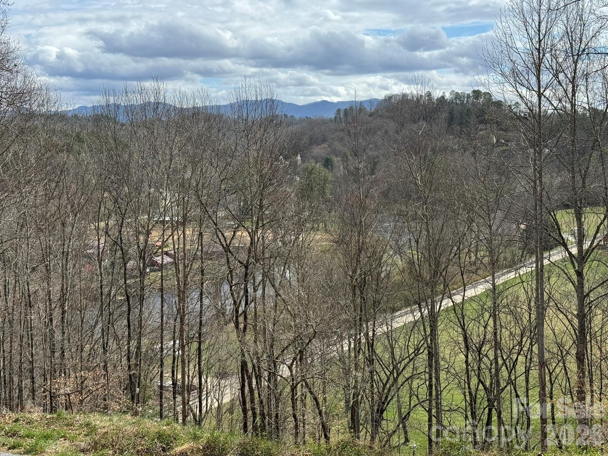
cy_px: 228
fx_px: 843
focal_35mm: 48
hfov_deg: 39.7
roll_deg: +0.8
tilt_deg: -6.9
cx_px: 304
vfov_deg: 30.3
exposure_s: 1/4049
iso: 64
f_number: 1.78
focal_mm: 6.76
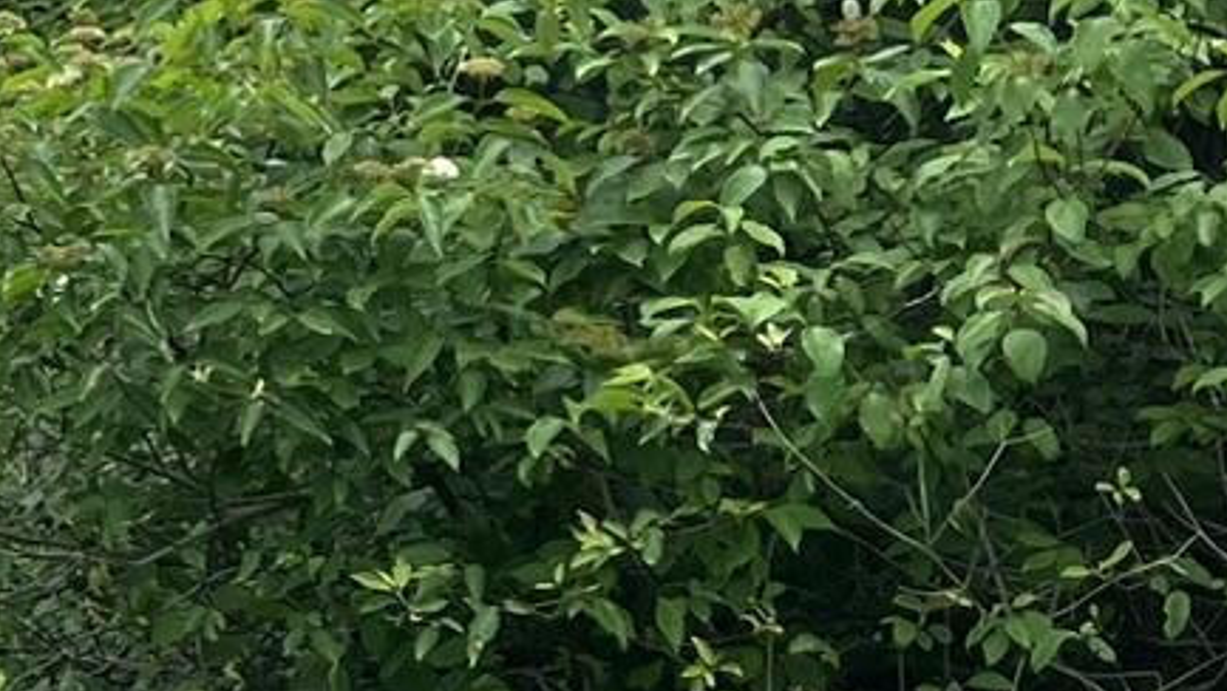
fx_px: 4362
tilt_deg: +1.6
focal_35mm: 134
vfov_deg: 9.1
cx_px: -1437
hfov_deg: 13.2
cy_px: 246
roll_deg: -0.4
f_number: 1.6
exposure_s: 1/1018
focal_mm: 5.1
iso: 50
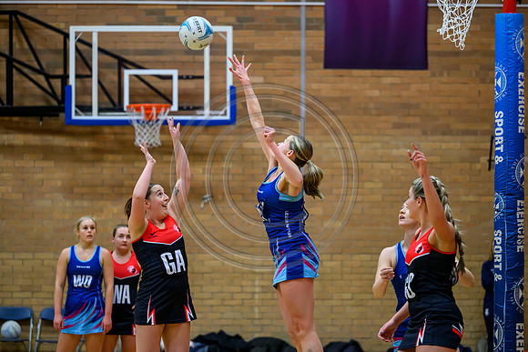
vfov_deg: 11.0
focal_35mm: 125
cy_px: 176
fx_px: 1834
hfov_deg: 16.4
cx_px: 264
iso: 5000
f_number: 2.8
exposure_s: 1/1000
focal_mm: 125
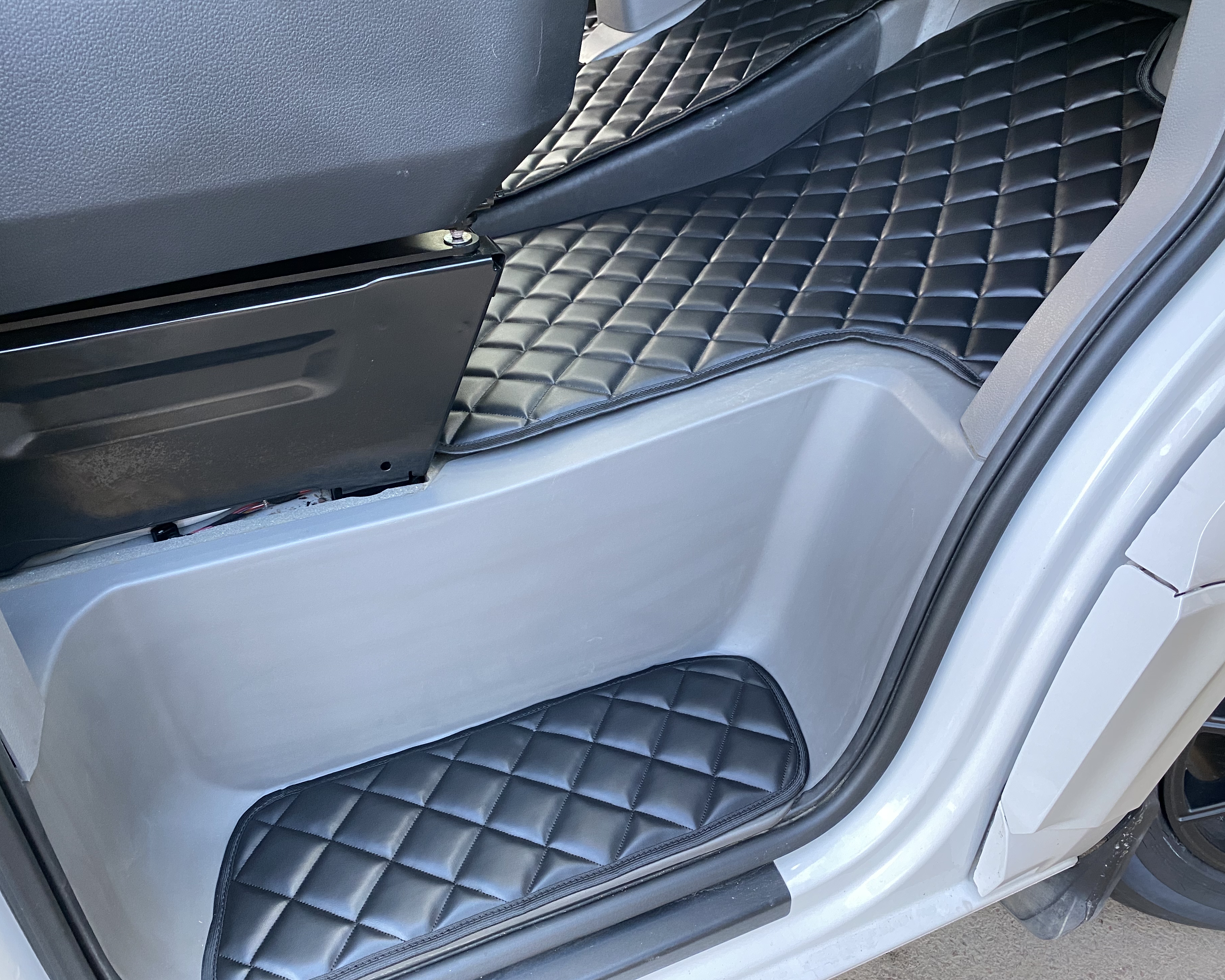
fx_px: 1015
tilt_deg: -34.0
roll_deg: +0.5
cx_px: 587
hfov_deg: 62.2
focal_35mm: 28
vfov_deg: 51.5
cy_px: 486
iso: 160
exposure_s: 1/60
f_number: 1.8
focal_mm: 4.25
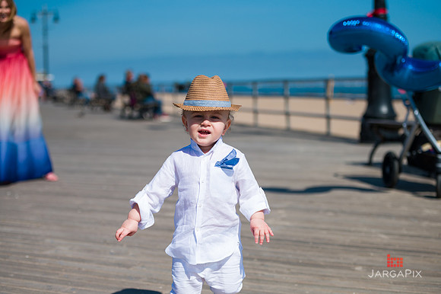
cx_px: 220
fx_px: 857
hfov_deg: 28.9
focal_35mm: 70
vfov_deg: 19.4
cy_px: 147
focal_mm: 70
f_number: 3.2
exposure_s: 1/8000
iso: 200
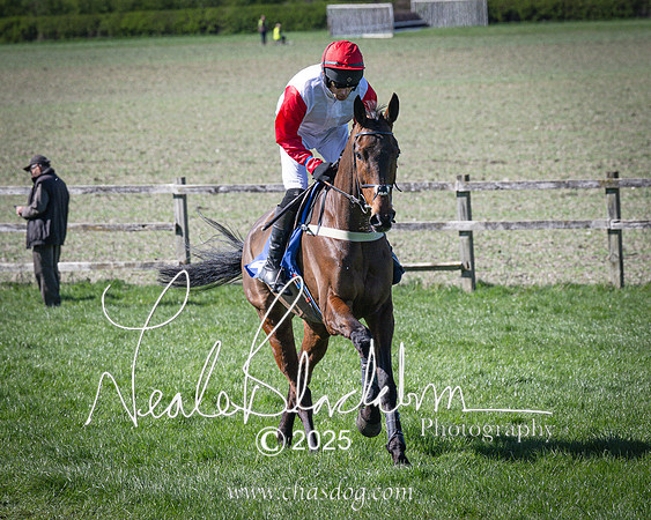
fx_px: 5509
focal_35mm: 286
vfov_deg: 5.4
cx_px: 222
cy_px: 251
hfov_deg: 6.8
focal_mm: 130
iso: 320
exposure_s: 1/2000
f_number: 5
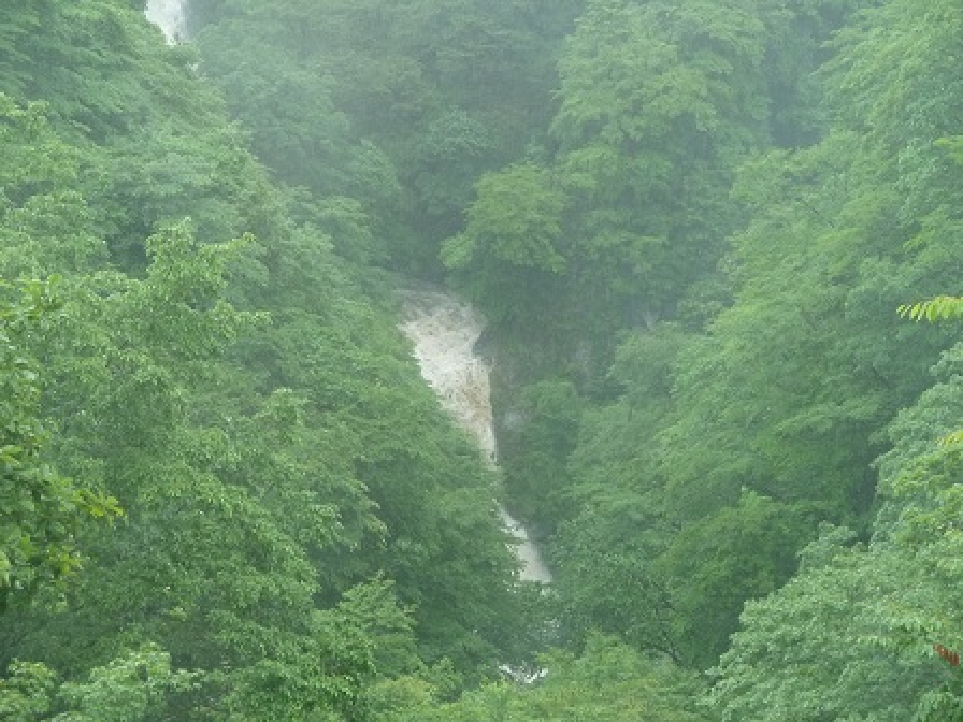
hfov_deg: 15.4
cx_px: 482
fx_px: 3561
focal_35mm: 128
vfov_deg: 11.6
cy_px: 361
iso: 250
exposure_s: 1/50
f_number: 4.4
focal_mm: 21
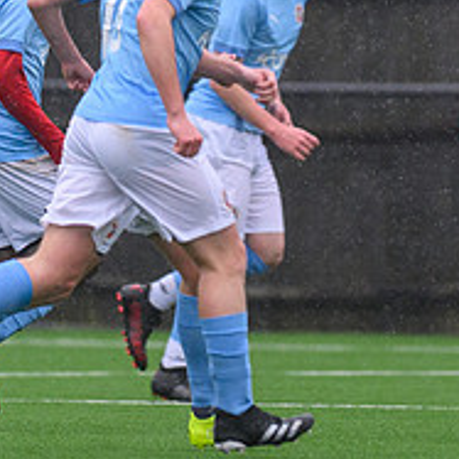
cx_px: 545
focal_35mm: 1585
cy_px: 77
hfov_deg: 1.1
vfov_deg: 1.1
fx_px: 23778
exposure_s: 1/2000
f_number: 2.8
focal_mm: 400
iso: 1400
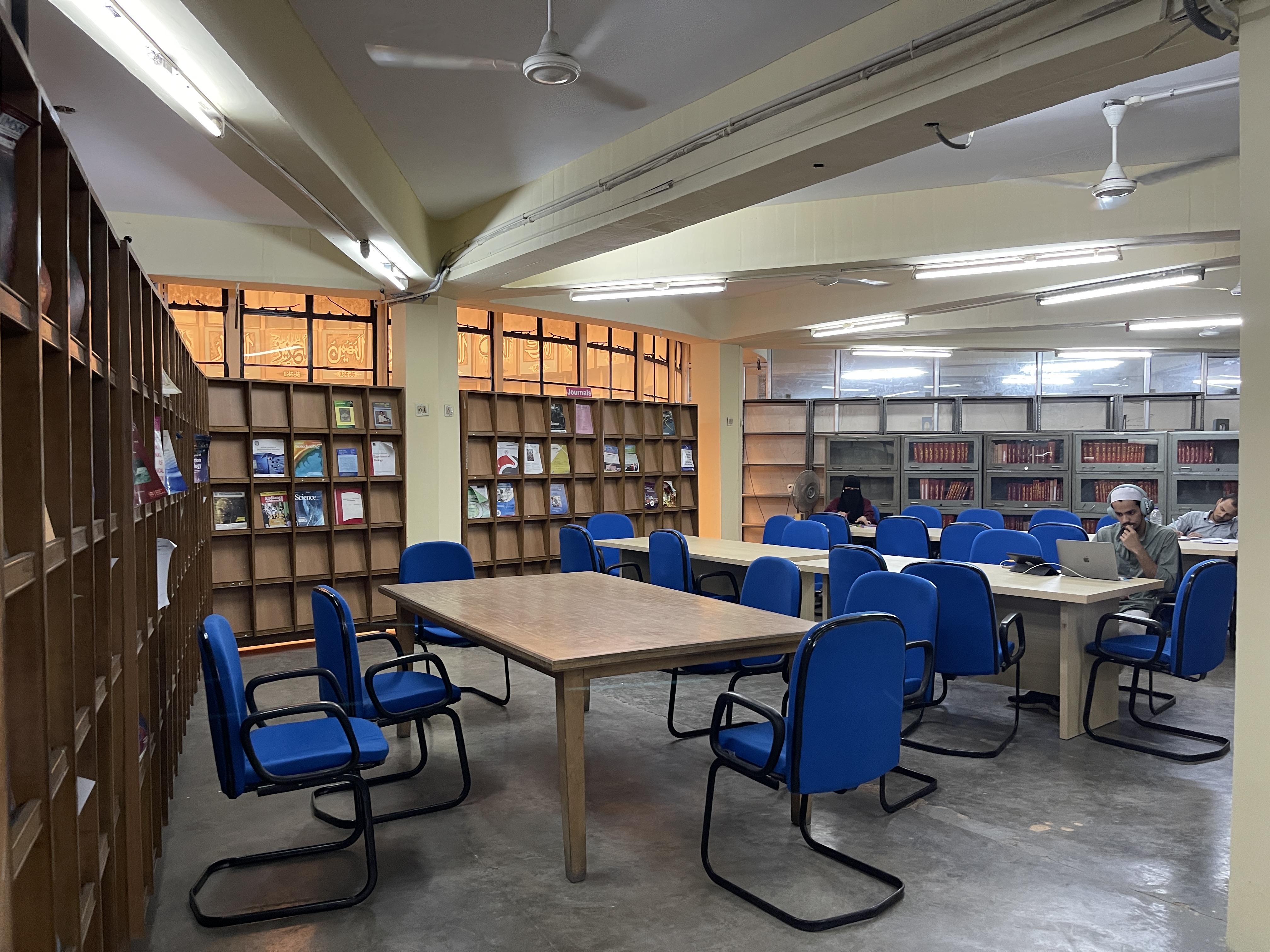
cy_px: 476
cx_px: 635
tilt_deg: -1.7
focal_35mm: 26
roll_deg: +0.3
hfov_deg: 67.3
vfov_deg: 53.1
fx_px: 954
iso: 250
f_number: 1.6
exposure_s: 1/50
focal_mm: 5.1
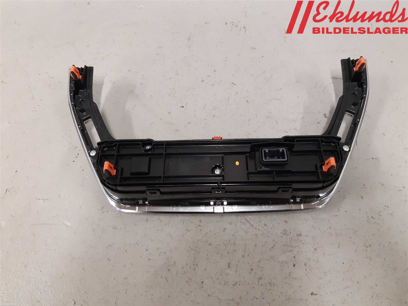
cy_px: 153
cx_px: 204
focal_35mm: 26
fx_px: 306
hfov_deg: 67.3
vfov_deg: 53.1
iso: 200
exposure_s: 1/50
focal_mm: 3.93
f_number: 1.7
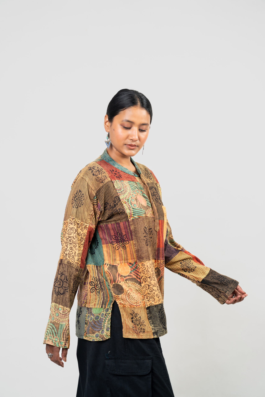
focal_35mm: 86
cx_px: 132
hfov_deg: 15.9
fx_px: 949
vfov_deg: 23.6
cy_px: 198
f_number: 4
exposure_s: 1/200
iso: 200
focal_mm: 86
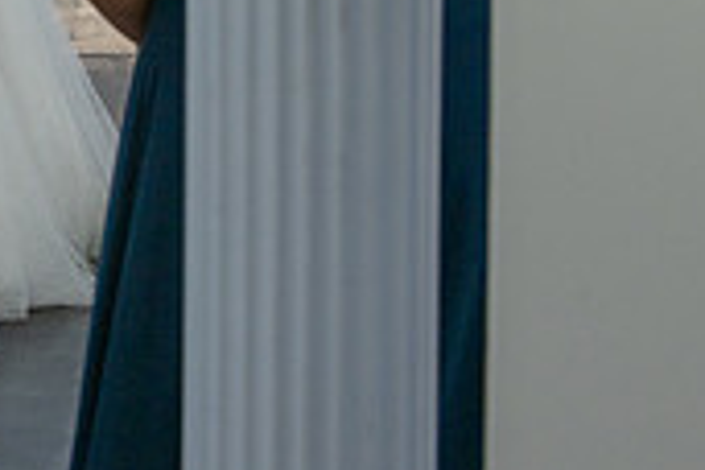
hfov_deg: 8.5
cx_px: -416
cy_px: -291
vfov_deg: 5.7
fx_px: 4641
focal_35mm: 237
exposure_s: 1/1250
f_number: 4
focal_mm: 70
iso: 400
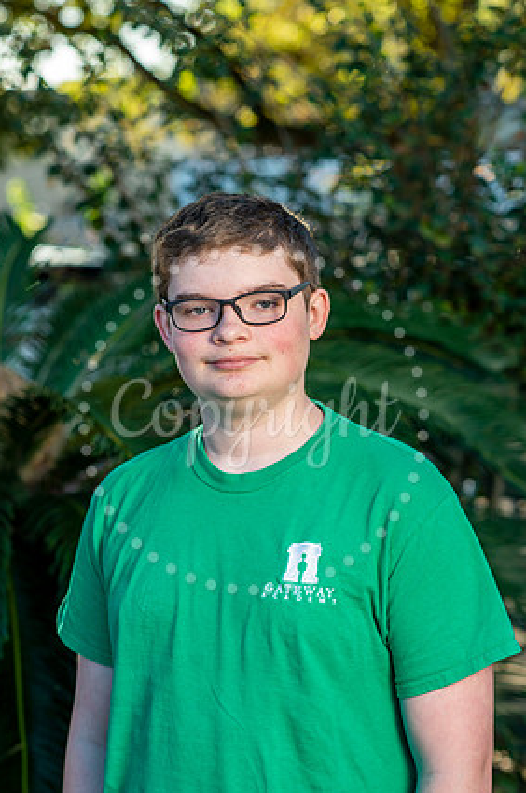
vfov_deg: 22.7
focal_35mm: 90
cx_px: 255
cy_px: 418
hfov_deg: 15.1
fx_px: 1979
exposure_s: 1/160
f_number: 4
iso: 200
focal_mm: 85
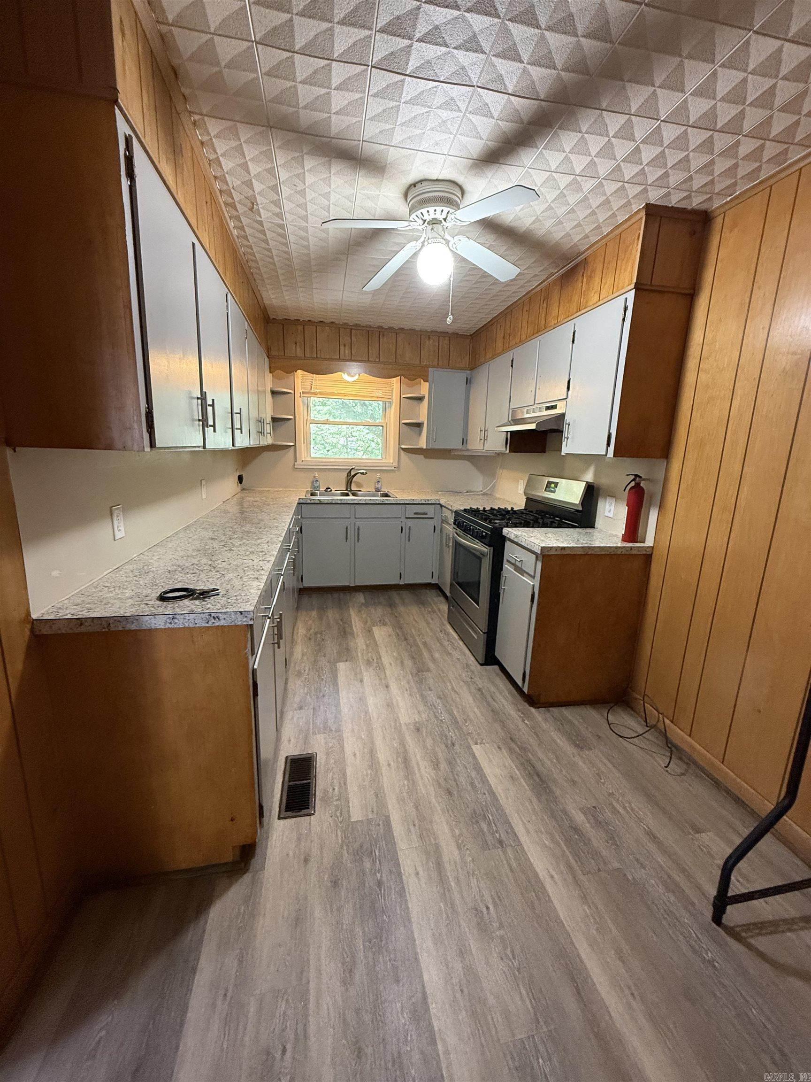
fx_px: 437
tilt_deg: -11.6
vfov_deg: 102.1
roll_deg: -2.5
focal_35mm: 14
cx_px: 406
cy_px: 541
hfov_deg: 85.7
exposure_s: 1/60
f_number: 2.2
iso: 500
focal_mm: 2.22
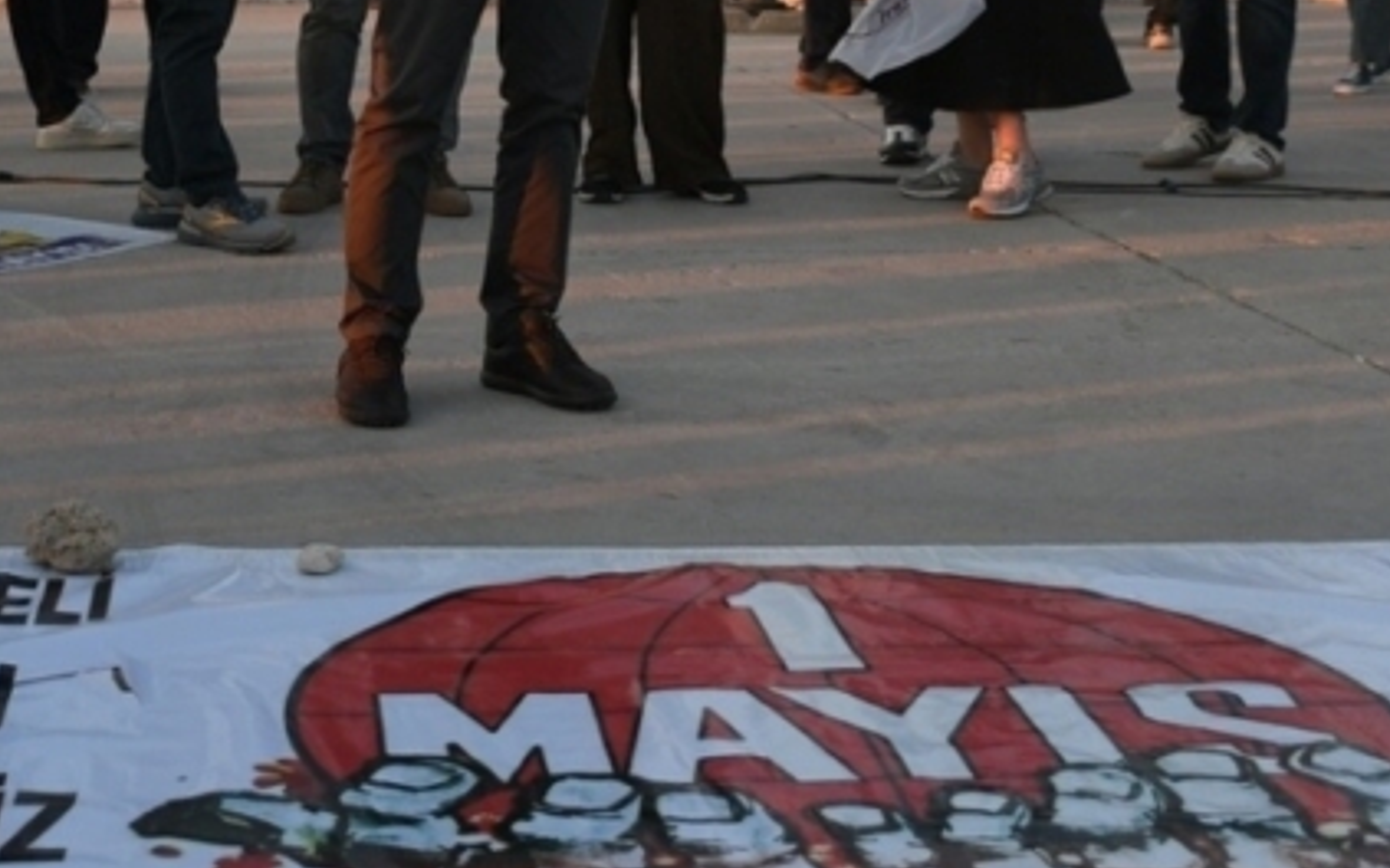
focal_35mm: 74
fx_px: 2802
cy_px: 82
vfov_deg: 17.3
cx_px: 522
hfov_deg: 27.8
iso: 100
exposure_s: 1/125
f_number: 3.5
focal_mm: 20
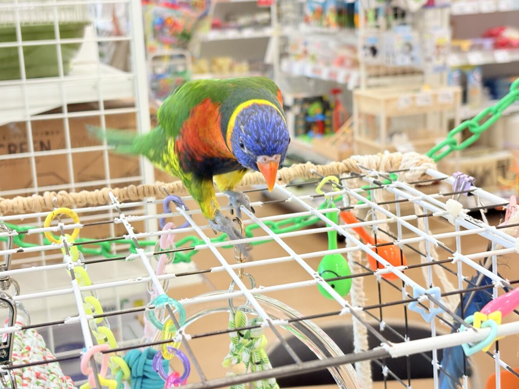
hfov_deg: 34.9
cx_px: 254
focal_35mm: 55
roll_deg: +3.8
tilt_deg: -12.5
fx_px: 825
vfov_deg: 26.6
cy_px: 191
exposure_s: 1/100
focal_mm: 5.96
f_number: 1.6
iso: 100
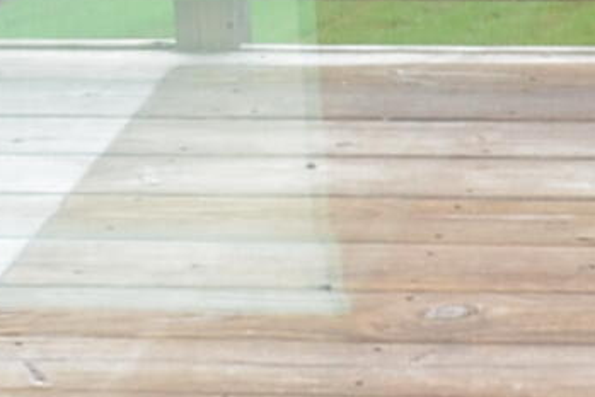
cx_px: 711
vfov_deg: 6.8
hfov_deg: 10.6
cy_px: -584
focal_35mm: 190
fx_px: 3141
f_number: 5.6
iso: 400
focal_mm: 18
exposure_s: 1/100
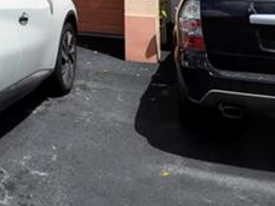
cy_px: -178
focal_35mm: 65
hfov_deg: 27.9
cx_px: -5
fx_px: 516
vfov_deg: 17.6
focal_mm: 10
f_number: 10
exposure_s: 1/400
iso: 200
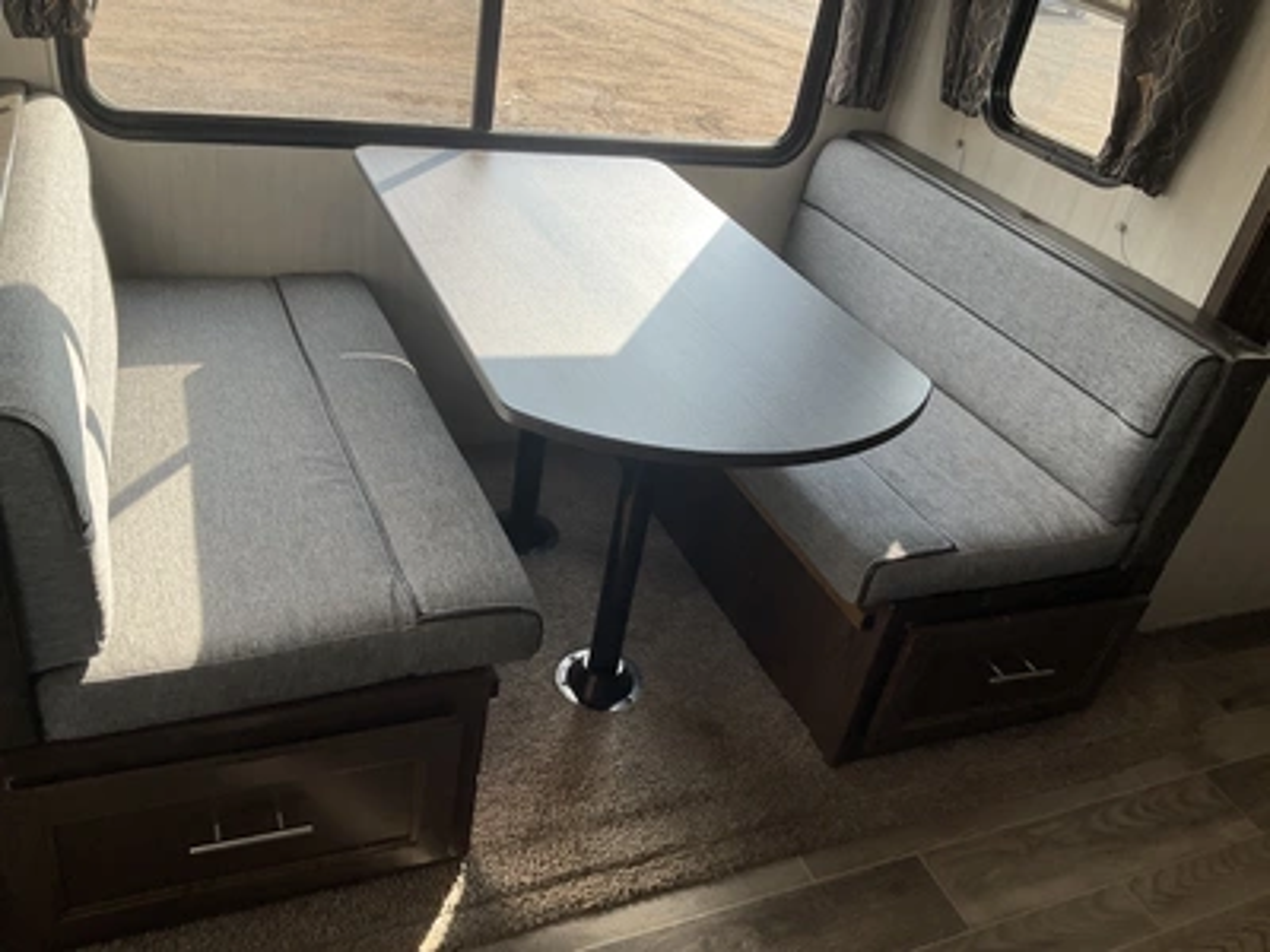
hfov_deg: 61.7
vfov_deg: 48.2
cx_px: 635
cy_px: 476
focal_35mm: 29
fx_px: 1064
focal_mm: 3
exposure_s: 1/276
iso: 25
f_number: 1.8
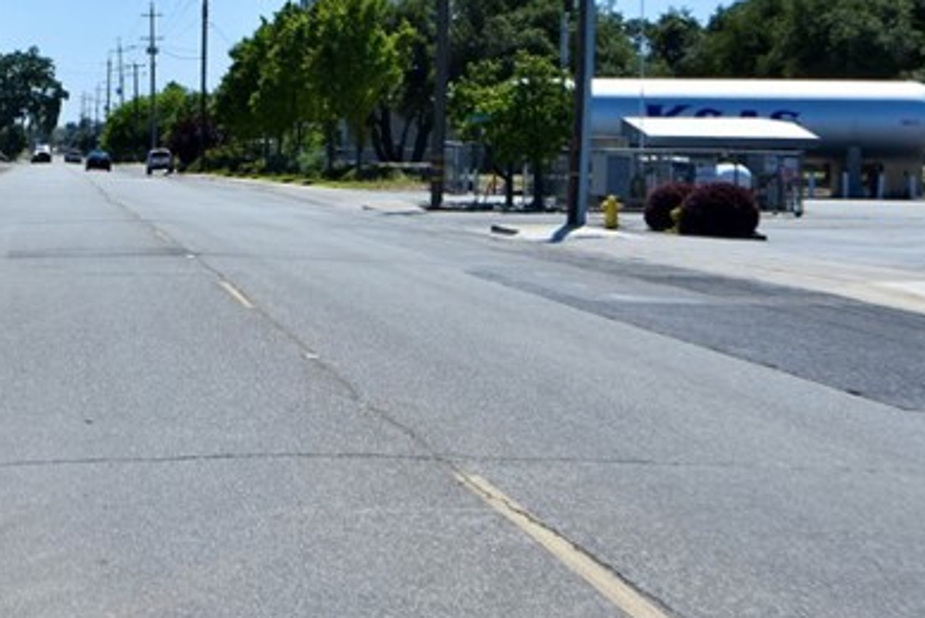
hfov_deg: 21.1
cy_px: 202
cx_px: 141
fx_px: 2442
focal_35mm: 95
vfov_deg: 14.4
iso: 140
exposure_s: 1/500
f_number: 8
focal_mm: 24
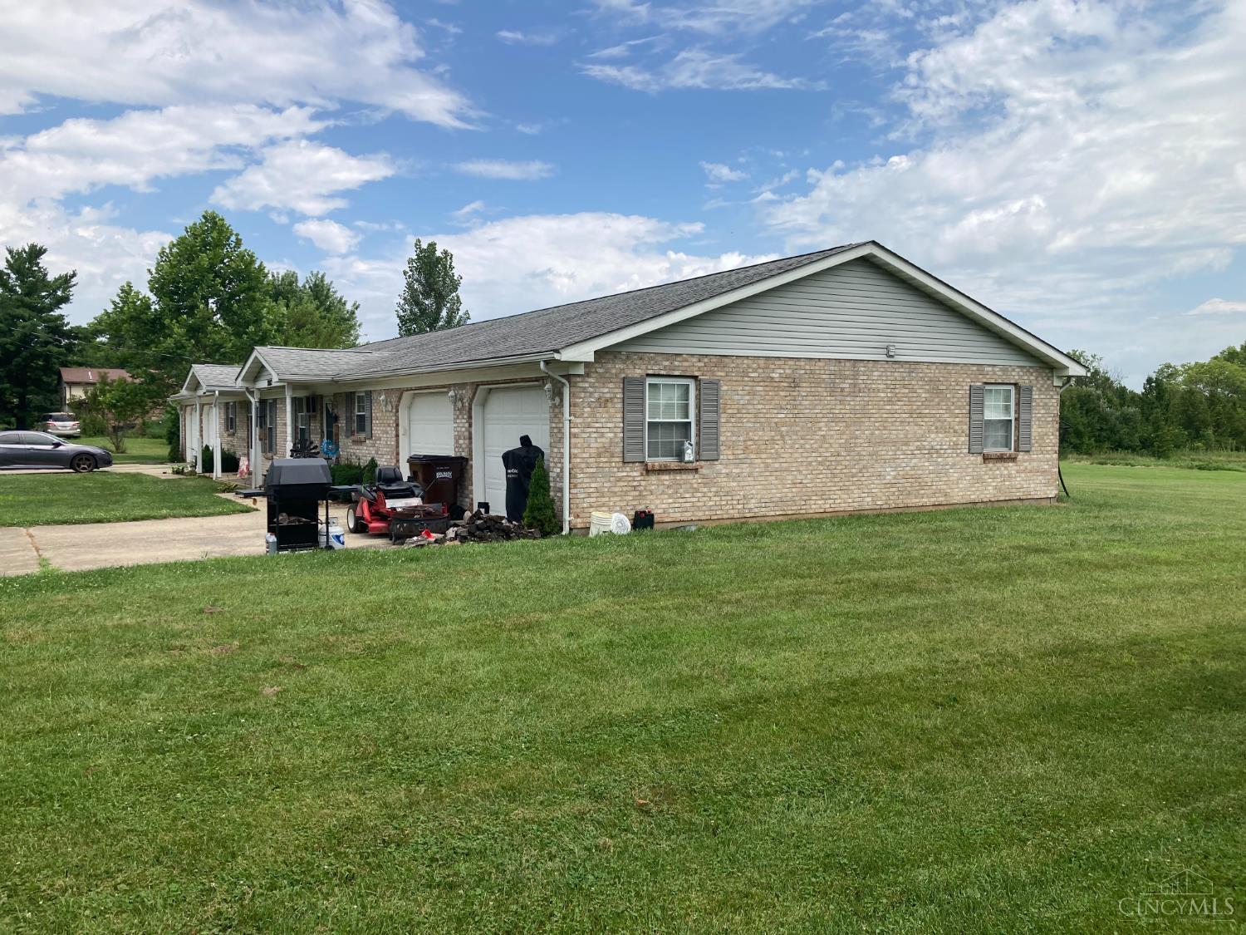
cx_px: 623
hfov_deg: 63.4
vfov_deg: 49.7
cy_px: 468
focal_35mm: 28
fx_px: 1008
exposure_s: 1/2404
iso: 20
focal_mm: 3.99
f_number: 1.8
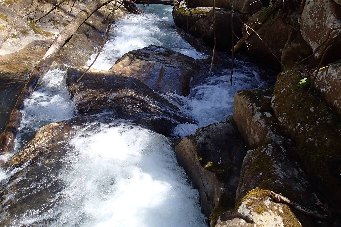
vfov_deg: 34.0
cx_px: 150
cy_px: 86
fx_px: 369
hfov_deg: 49.4
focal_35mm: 39
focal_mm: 4.5
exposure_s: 1/640
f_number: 2.8
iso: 200
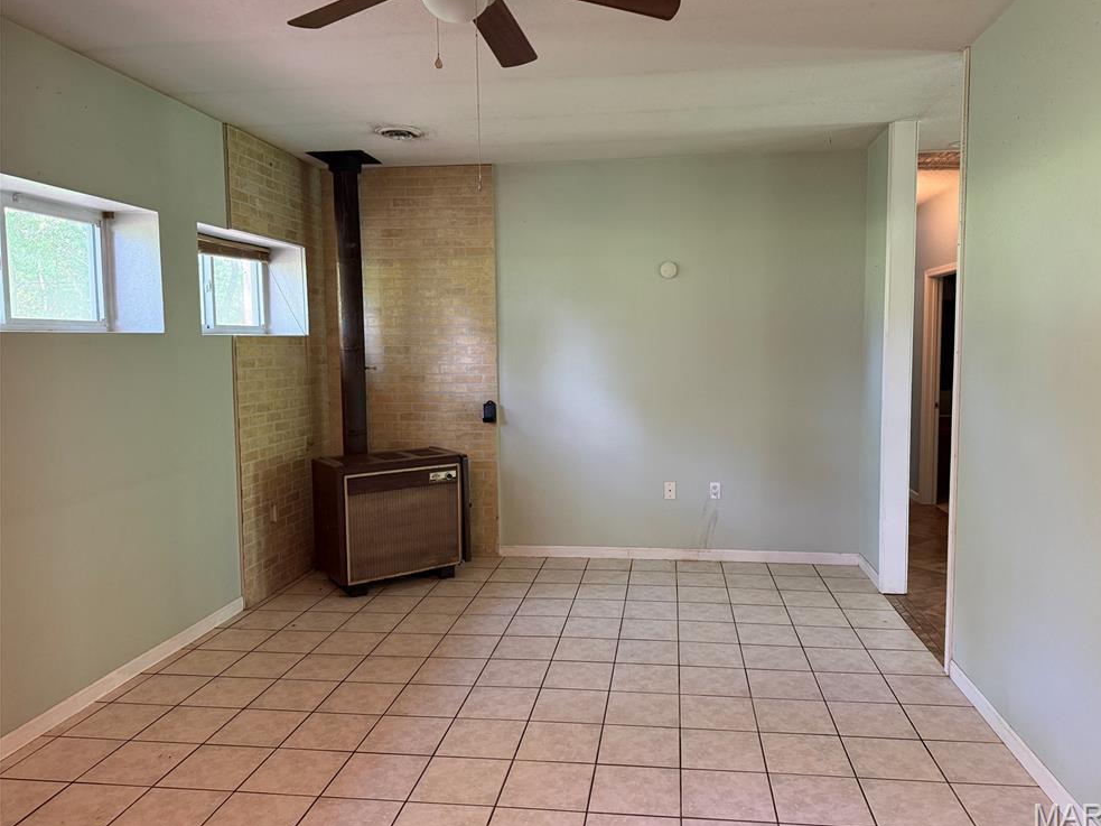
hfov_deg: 69.4
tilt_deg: -5.7
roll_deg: +0.3
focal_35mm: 25
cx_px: 572
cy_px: 409
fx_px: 795
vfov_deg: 54.9
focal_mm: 6.76
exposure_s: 1/60
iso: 400
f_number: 1.78
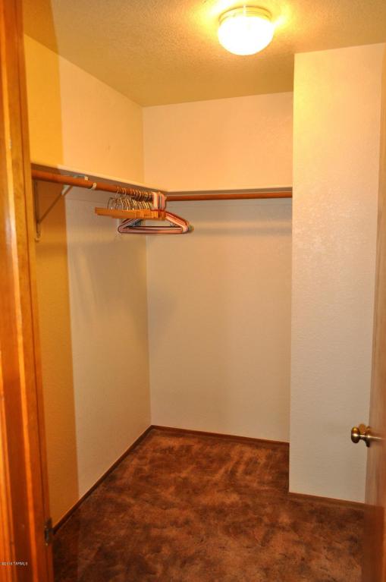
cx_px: 193
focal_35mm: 27
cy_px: 291
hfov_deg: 47.8
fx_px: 436
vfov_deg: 67.5
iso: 800
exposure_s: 1/80
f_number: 3.5
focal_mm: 18
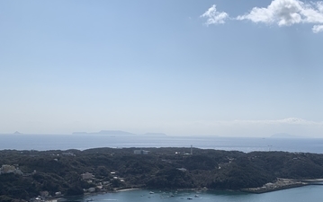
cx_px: 266
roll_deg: -0.7
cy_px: 156
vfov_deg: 27.6
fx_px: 405
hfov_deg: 41.3
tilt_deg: -2.8
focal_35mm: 46
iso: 25
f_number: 1.8
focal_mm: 4.25
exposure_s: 1/6452
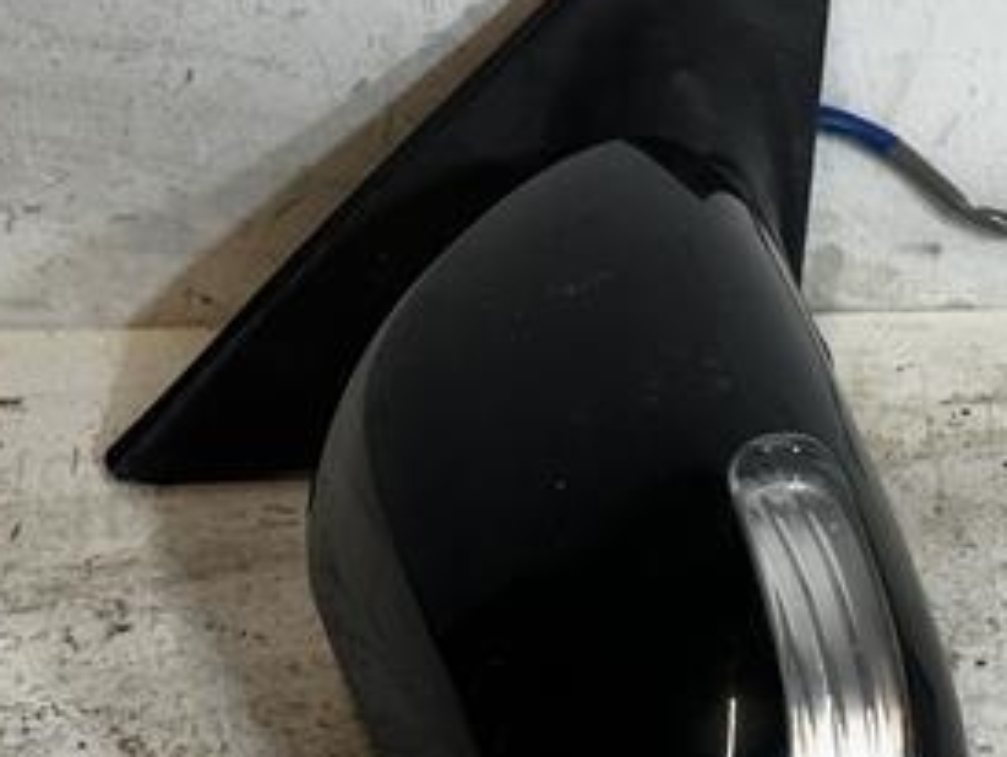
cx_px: 717
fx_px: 3261
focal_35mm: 112
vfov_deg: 13.2
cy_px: 430
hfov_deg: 17.5
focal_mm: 6.86
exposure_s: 1/100
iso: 50
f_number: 1.78
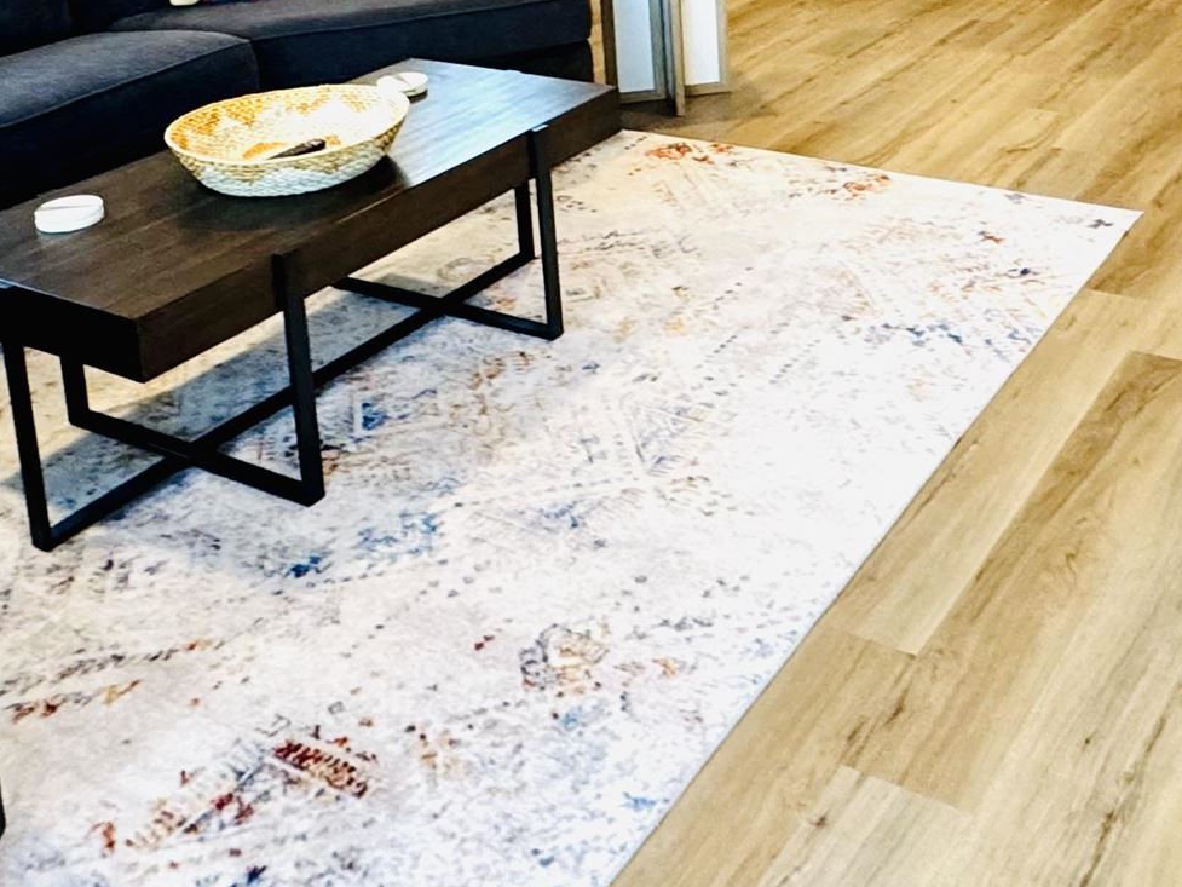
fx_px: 1503
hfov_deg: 42.3
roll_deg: +1.7
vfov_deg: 29.9
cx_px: 796
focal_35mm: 44
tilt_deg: -11.4
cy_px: -62
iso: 320
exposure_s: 1/120
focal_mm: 2.22
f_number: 2.2
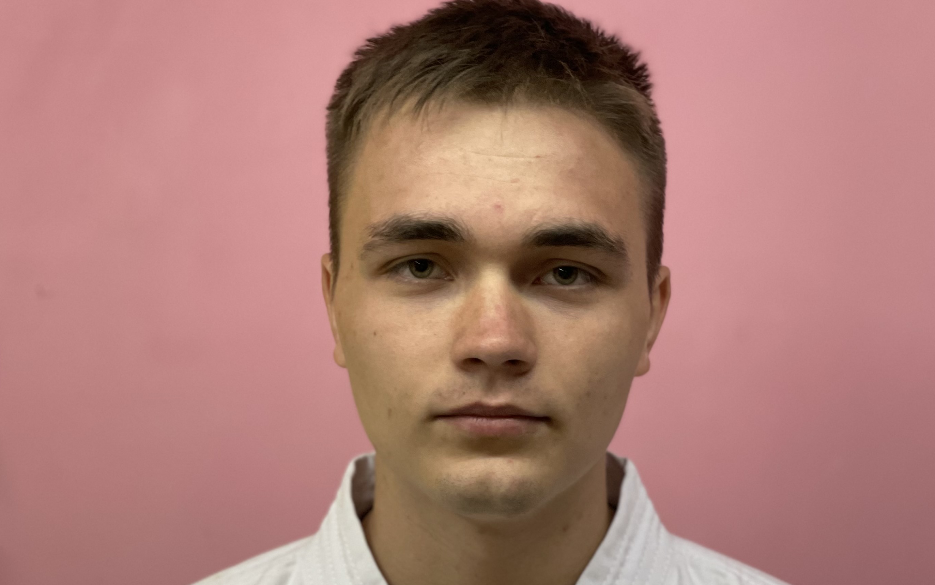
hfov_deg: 25.5
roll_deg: +0.8
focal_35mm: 81
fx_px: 2064
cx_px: 478
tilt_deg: -3.4
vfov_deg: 15.9
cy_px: 546
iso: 160
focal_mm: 6
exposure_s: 1/33
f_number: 2
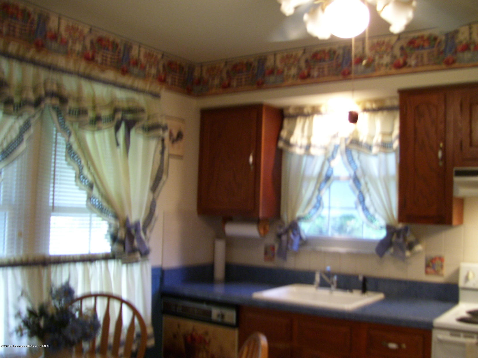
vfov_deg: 38.7
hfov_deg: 50.1
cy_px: 179
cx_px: 239
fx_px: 511
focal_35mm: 37
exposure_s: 1/8
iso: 160
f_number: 2.7
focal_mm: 6
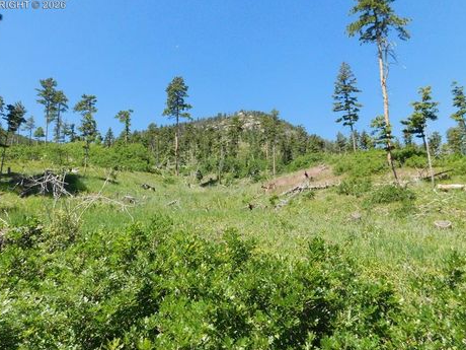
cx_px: 222
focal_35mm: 25
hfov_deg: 69.4
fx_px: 337
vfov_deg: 54.9
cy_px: 171
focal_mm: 4
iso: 800
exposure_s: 1/1500
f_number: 6
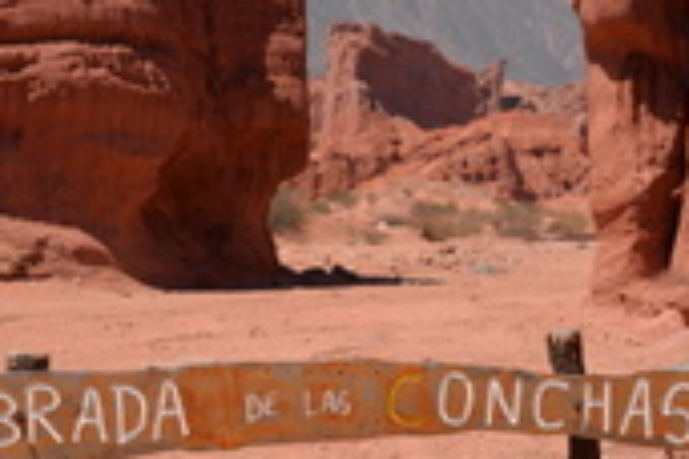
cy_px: 318
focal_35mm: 152
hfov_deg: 13.5
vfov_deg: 9.0
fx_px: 2909
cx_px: 379
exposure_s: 1/320
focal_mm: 52
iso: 100
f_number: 9
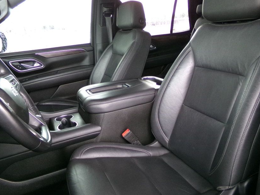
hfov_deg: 60.0
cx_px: 130
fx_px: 225
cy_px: 98
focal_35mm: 30
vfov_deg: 46.8
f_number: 3.7
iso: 609
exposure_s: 1/60
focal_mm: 4.3
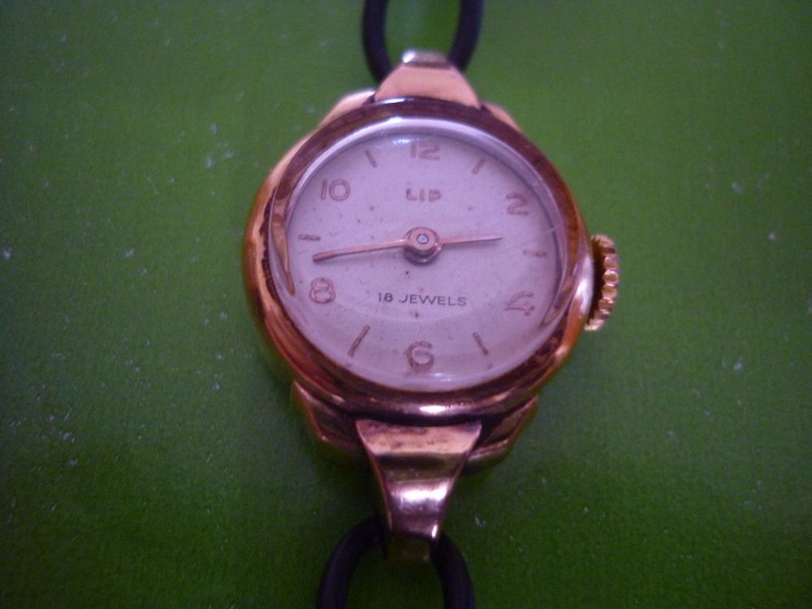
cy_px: 304
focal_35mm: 33
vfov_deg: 42.9
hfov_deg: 55.4
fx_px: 774
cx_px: 406
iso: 400
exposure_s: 1/8
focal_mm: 5.5
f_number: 2.8
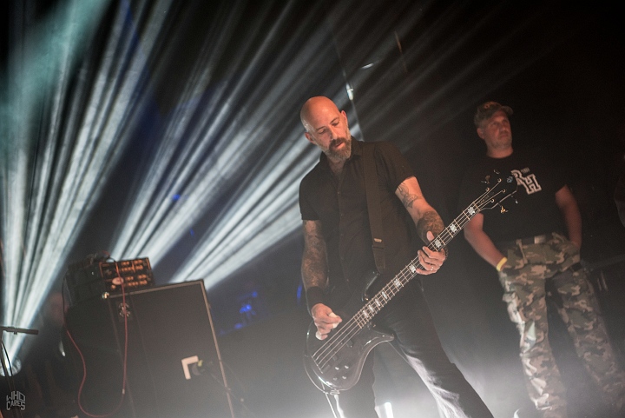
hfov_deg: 28.8
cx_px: 312
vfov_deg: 19.5
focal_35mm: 70
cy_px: 209
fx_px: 1216
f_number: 2.8
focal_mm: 70
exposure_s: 1/125
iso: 800
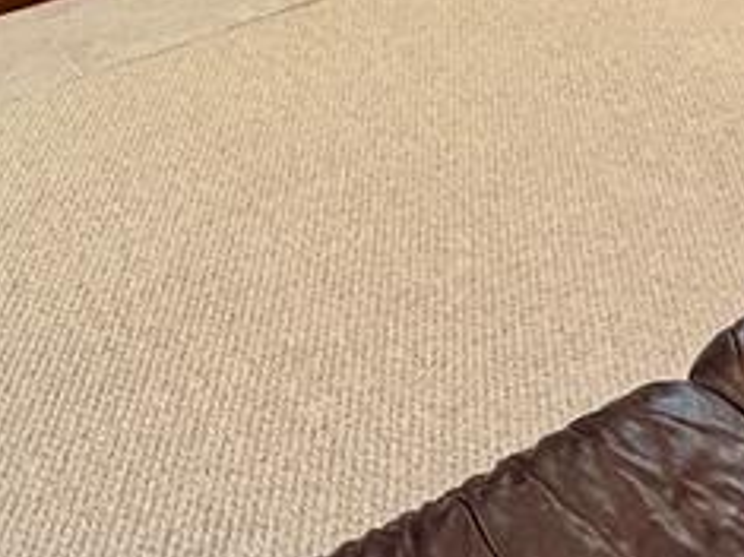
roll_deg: +0.1
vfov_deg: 19.4
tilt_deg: -10.9
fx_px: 1310
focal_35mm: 61
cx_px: 538
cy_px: -380
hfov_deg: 31.3
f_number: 2.2
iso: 160
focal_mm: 2.22
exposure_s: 1/120
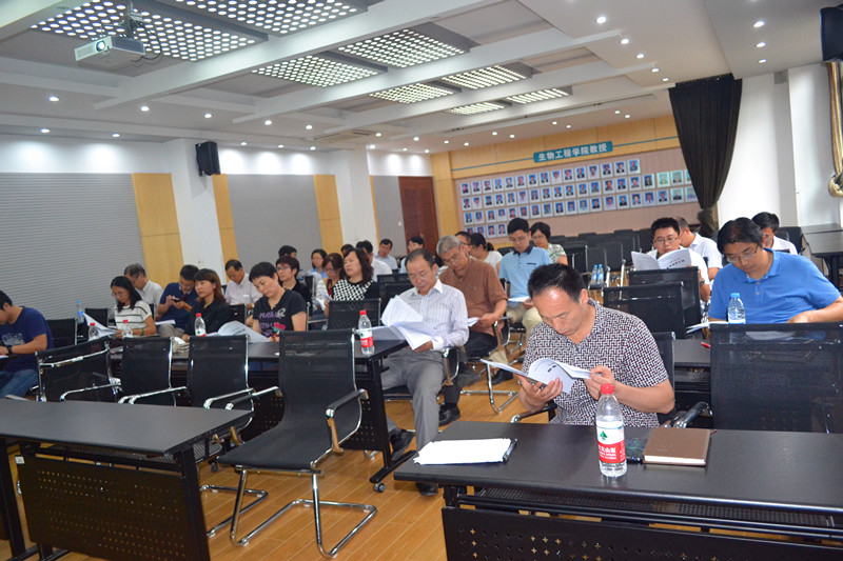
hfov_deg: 67.4
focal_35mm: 27
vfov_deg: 47.9
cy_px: 280
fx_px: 632
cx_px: 422
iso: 2200
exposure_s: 1/60
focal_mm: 18
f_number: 3.5
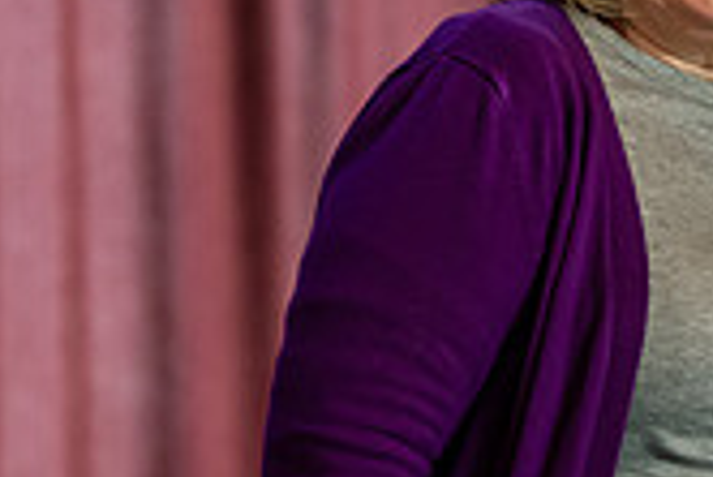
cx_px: 966
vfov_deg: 3.2
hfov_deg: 4.7
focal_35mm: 437
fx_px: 8662
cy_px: 226
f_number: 3.5
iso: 1250
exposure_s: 1/200
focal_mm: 125
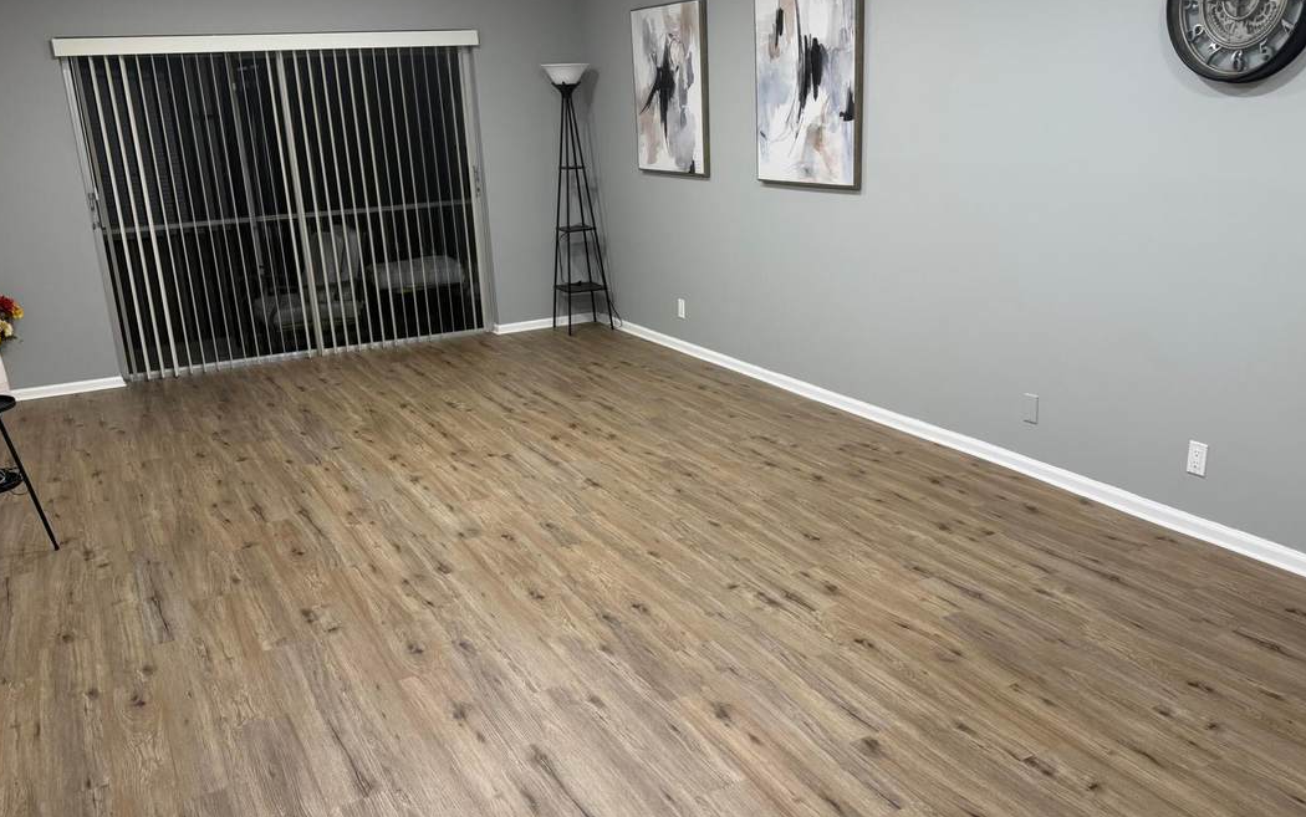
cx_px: 641
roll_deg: +3.1
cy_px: 441
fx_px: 1104
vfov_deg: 40.6
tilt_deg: -18.4
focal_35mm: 31
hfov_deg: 61.2
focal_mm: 6.76
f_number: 1.78
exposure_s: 1/60
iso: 160
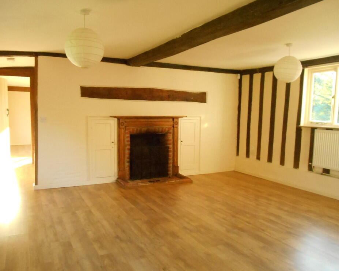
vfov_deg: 51.5
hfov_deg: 62.2
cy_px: 137
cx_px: 164
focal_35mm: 28
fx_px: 281
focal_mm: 4.7
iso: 800
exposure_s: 1/80
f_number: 3.4
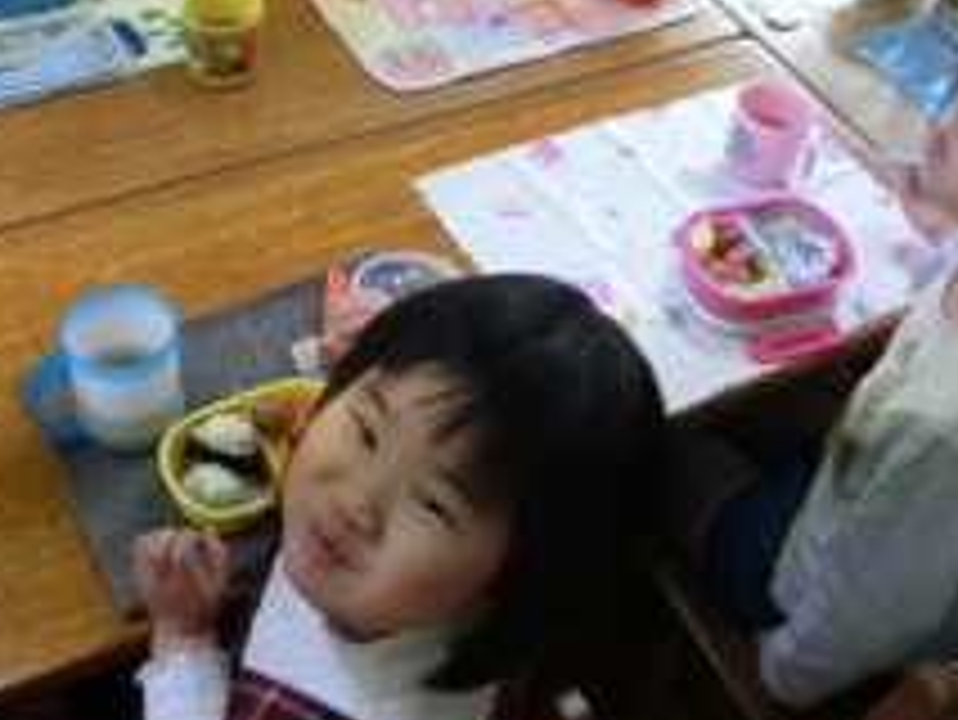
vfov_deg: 32.2
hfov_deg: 42.0
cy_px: 310
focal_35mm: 45
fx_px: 1246
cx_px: 508
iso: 800
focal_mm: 4.24
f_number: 3
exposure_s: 1/200
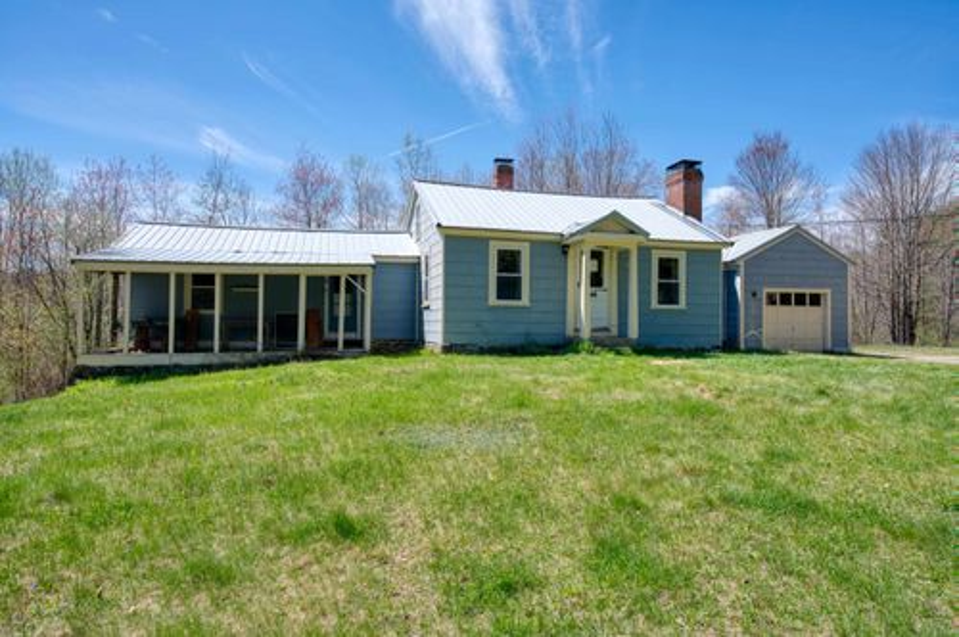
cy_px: 318
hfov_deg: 76.2
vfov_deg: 55.0
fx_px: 612
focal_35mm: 23
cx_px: 480
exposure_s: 1/30
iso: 100
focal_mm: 23
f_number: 8
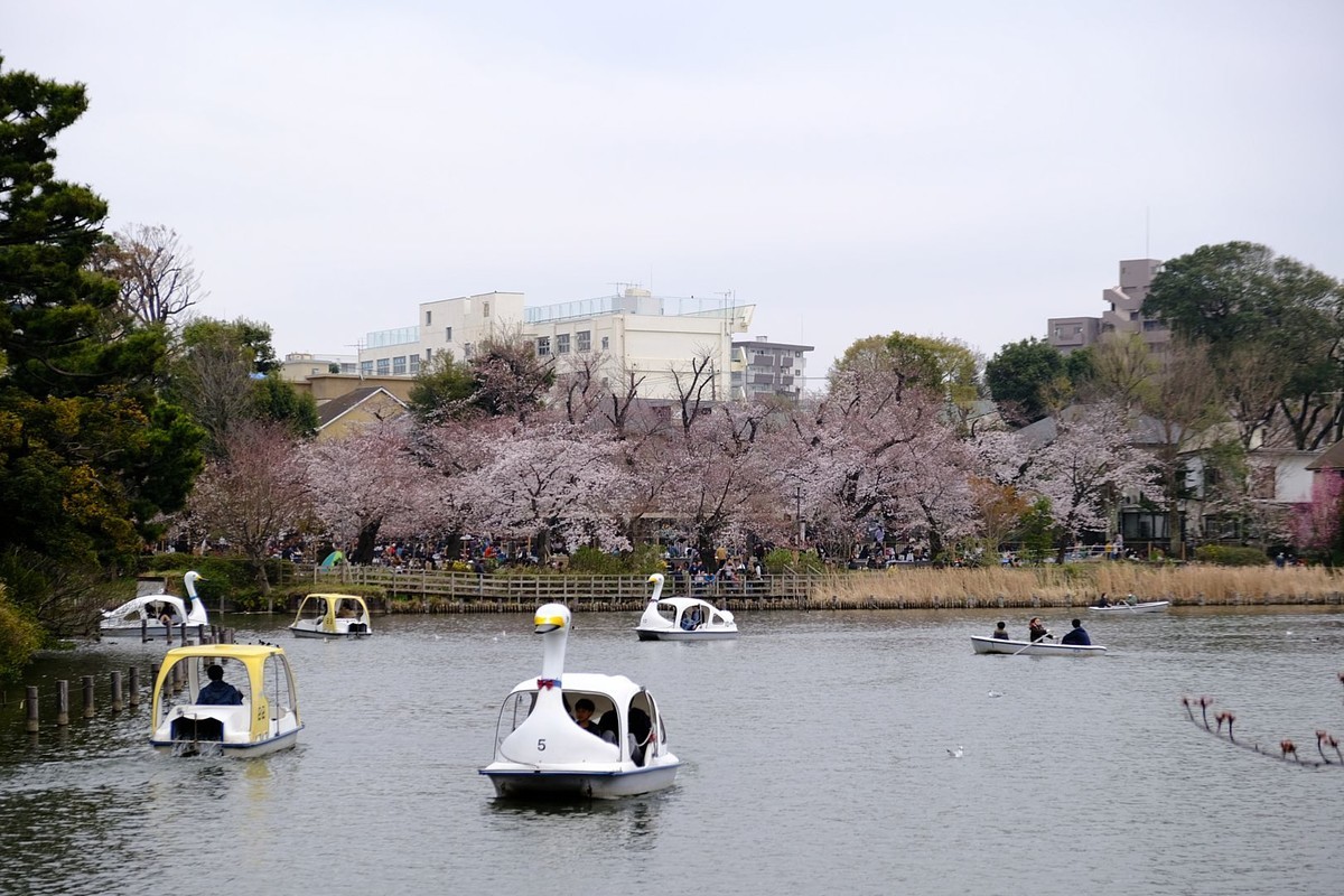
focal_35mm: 83
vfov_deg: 16.5
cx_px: 672
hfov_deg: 24.5
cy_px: 448
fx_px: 3098
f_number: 4
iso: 160
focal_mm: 55
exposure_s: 1/550
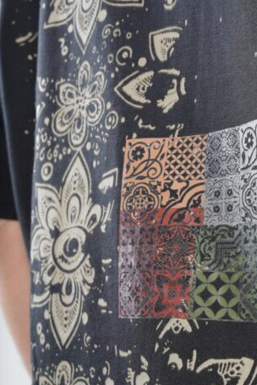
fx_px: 739
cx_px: 232
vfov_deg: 29.2
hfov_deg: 19.4
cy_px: 211
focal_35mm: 69
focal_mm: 35
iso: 320
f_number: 7.1
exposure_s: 1/200
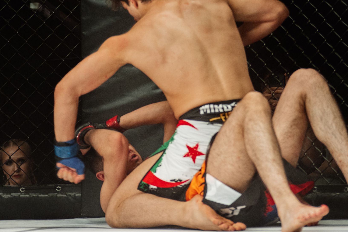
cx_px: 150
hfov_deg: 11.4
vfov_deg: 7.6
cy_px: 58
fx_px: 1750
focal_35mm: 181
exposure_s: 1/640
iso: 2000
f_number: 4
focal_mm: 116
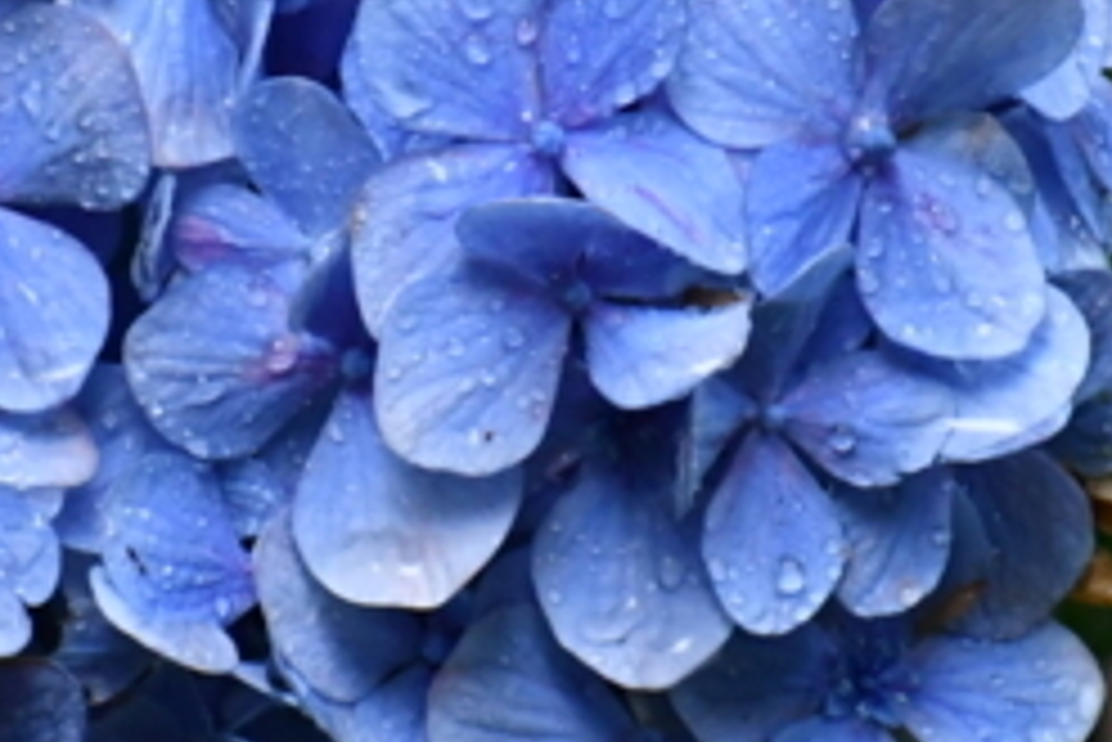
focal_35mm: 1864
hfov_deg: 1.1
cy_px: 344
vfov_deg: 0.7
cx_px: 288
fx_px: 57608
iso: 3200
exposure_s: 1/40
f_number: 11
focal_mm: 300
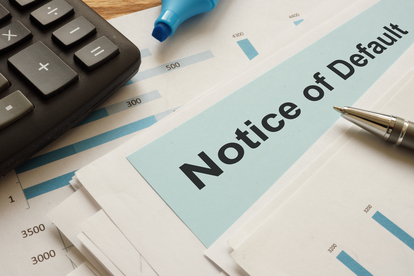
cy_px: 138
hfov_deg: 43.6
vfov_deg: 29.9
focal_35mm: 45
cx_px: 207
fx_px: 517
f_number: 20
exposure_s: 1/2.5
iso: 200
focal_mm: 30
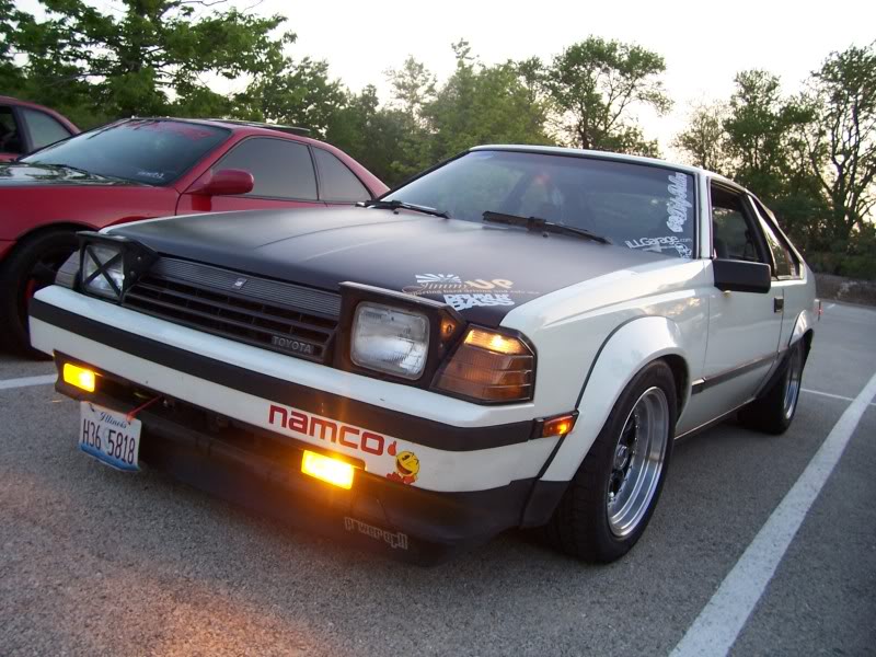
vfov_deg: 41.8
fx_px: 860
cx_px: 438
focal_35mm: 34
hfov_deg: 54.0
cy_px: 328
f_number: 2.7
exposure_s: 1/30
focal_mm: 5.6
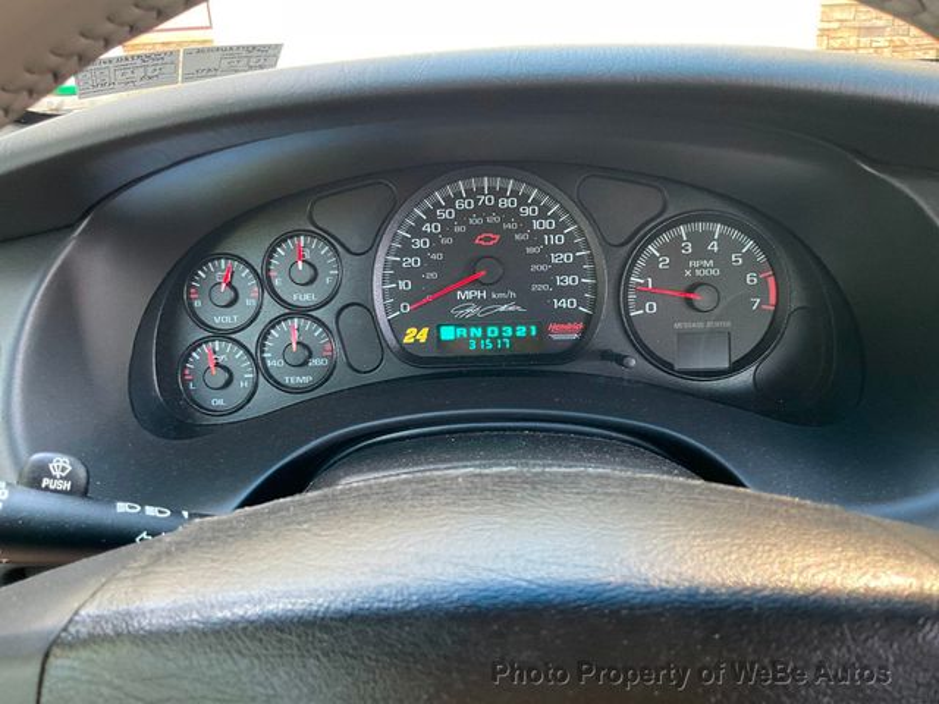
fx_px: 787
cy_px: 352
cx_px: 470
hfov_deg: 61.7
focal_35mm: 29
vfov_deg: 48.2
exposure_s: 1/60
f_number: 1.8
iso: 125
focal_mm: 3
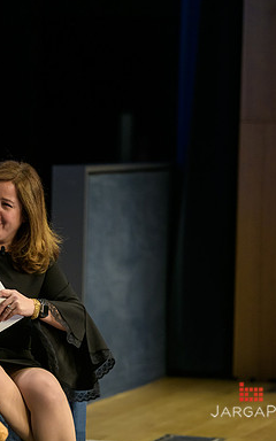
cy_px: 220
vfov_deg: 9.4
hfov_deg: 5.9
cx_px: -13
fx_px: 2684
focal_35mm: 223
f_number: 3.2
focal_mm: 145
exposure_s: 1/200
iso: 1600
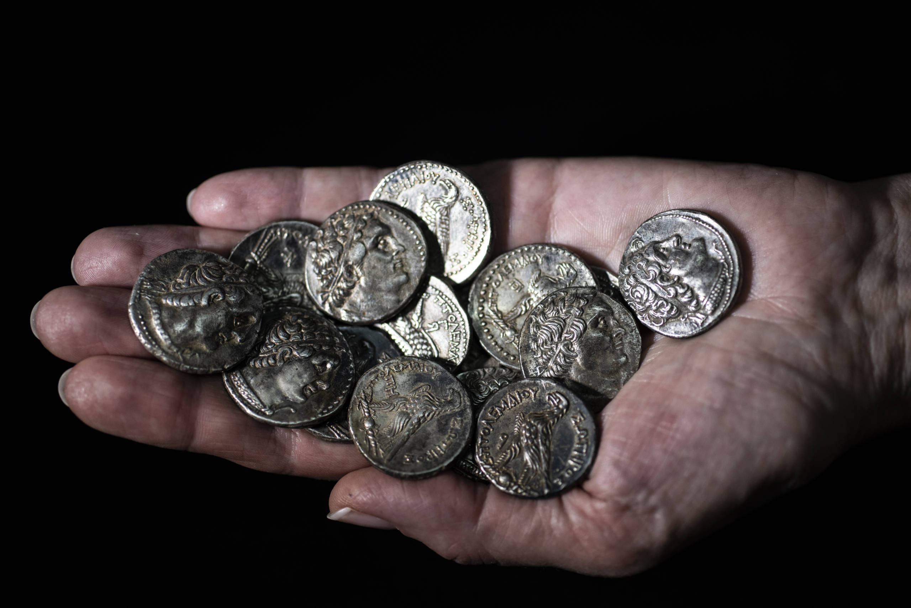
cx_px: 456
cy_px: 304
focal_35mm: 50
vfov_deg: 27.0
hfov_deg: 39.6
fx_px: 1266
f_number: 2.8
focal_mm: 50
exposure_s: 1/400
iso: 500
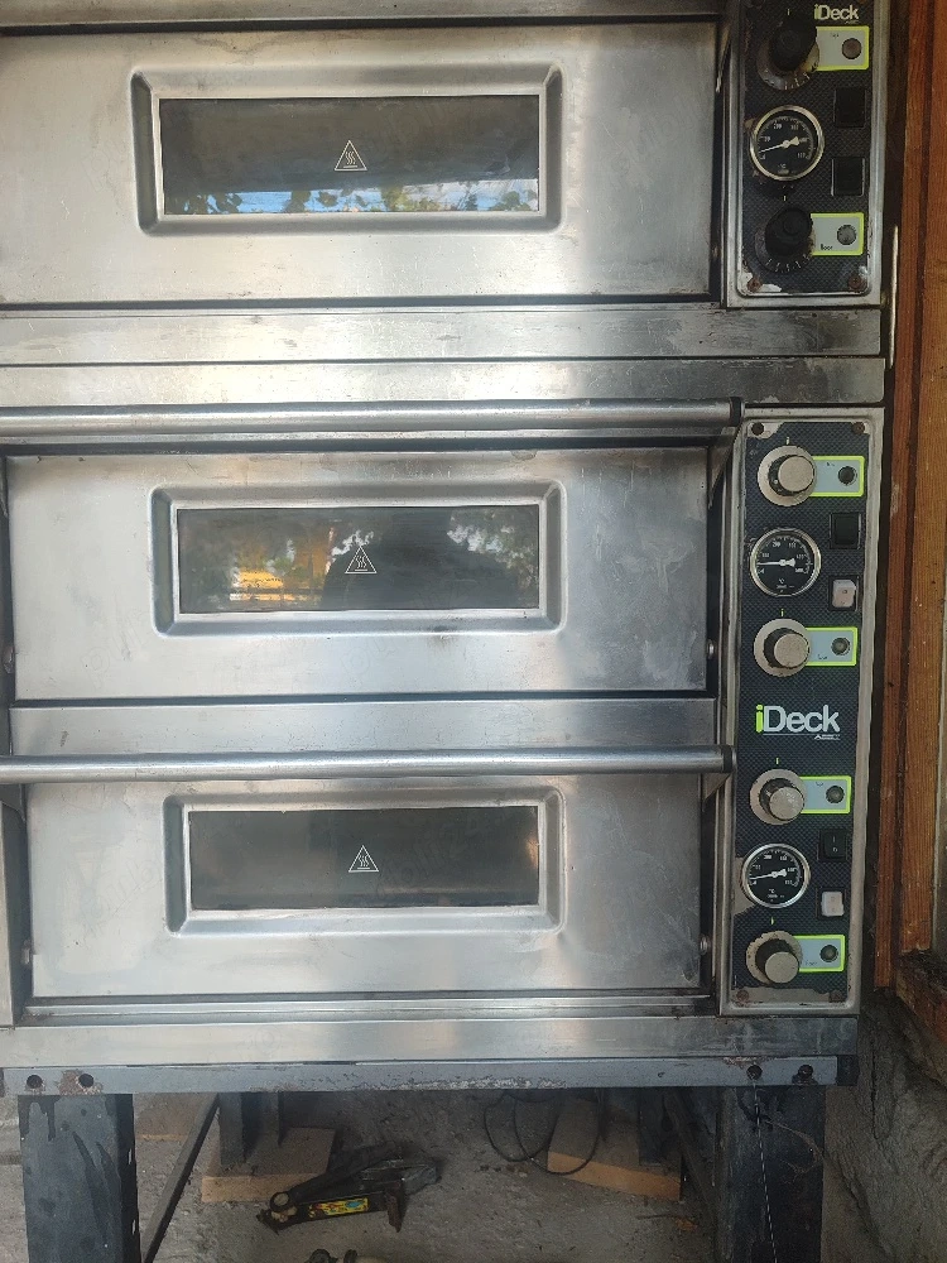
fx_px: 912
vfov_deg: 69.4
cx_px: 474
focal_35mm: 25
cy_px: 632
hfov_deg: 54.9
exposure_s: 1/100
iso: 266
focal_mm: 5.95
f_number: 1.89
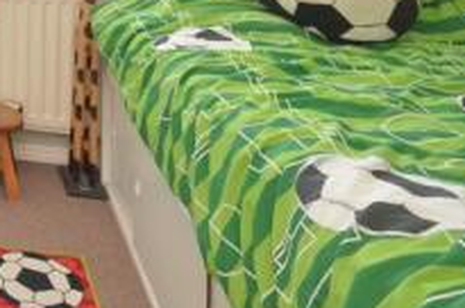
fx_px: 619
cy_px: -120
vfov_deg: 23.7
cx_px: -209
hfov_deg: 28.8
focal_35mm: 48
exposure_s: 1/15
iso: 640
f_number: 8
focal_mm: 10
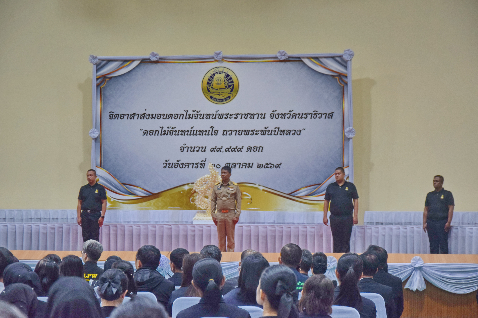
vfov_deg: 12.2
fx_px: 1494
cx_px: 239
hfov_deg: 18.2
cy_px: 159
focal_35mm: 112
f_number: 5.3
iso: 1250
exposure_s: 1/125
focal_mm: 75
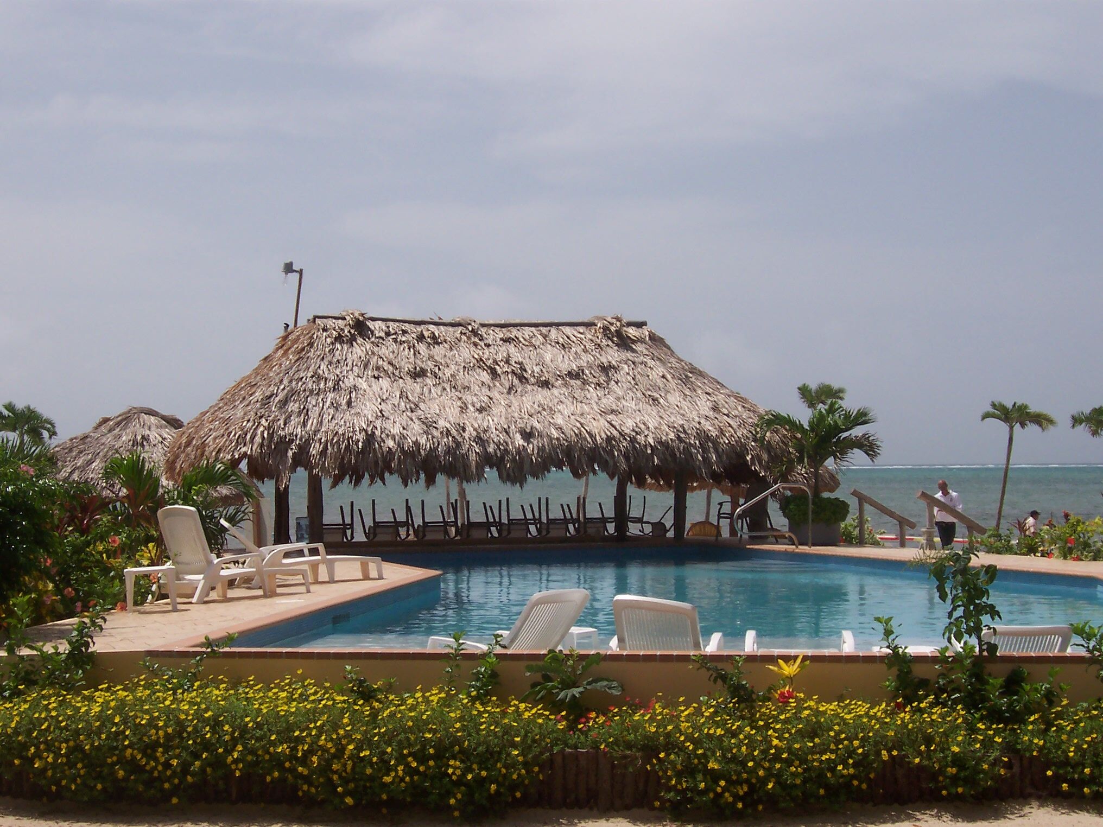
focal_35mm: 67
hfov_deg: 29.0
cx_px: 552
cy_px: 414
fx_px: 2135
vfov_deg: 21.9
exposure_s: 1/750
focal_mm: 10.4
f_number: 6.7
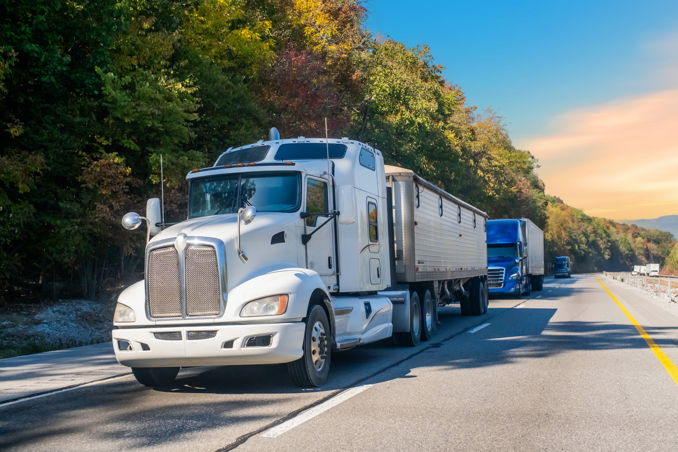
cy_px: 226
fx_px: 829
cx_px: 339
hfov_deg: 44.5
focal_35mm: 44
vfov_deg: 30.5
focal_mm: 29.2
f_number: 4
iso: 640
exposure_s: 1/1600
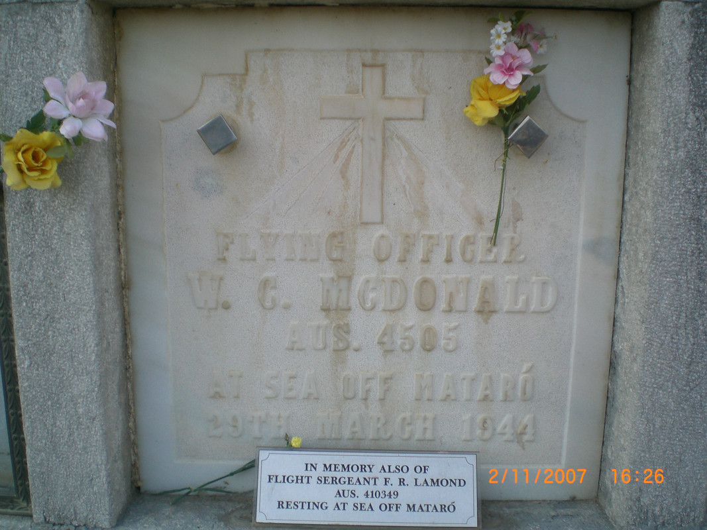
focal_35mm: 38
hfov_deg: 49.0
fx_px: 776
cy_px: 265
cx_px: 354
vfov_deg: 37.7
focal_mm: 6.3
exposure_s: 1/125
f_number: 3.1
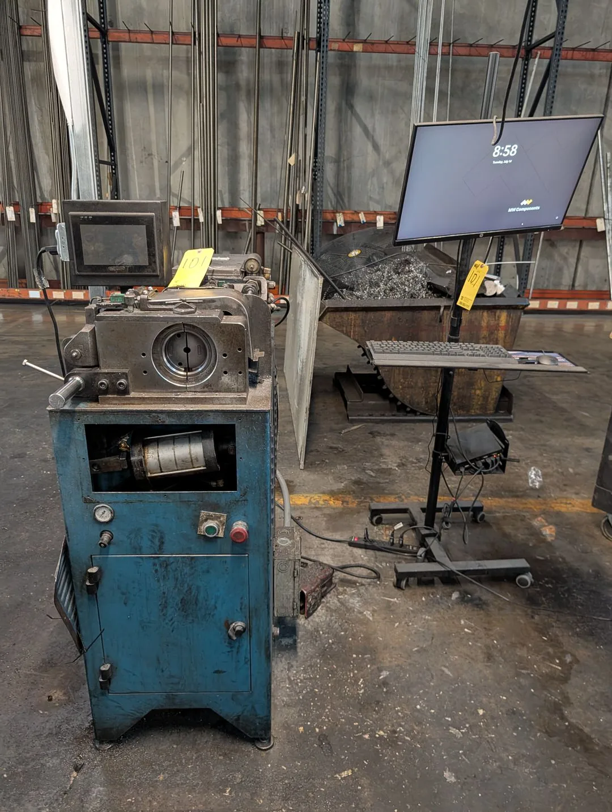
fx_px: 564
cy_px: 406
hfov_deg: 56.9
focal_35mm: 24
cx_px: 306
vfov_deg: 71.5
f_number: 1.68
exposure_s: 1/60
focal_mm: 6.9
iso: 534
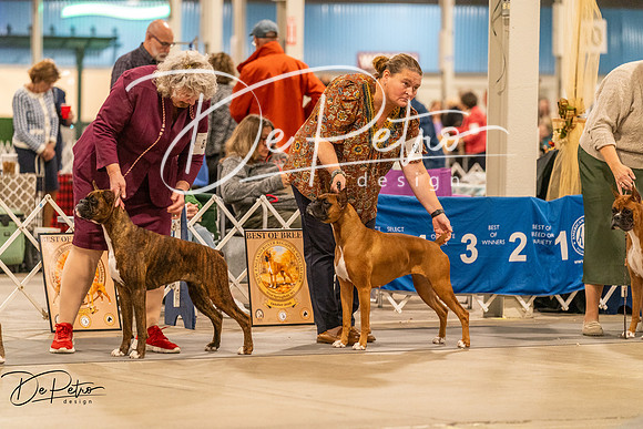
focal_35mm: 155
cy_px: 214
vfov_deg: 8.9
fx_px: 2769
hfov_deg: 13.2
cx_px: 322
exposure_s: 1/250
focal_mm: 155
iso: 6400
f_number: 3.5
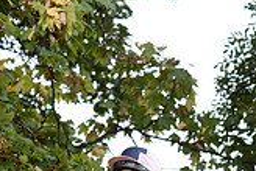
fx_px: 3897
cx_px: 128
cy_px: 412
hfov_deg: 3.8
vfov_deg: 2.5
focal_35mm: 547
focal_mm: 155
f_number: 5.6
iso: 1000
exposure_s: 1/800
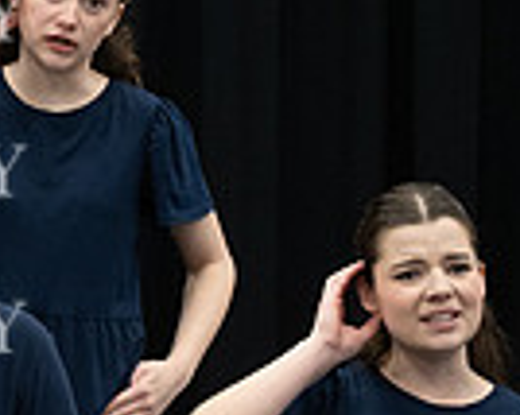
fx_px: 7874
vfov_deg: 3.0
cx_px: -536
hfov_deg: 3.7
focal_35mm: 512
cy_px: 93
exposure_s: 1/100
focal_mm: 126
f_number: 6.3
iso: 6400
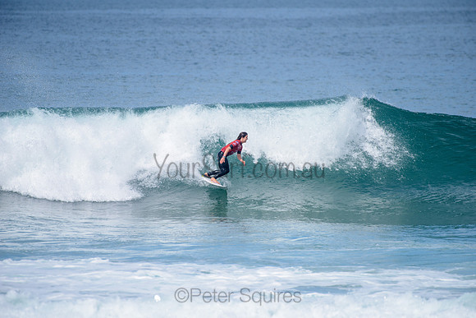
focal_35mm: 500
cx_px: 238
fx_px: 6612
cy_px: 159
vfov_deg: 2.8
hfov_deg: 4.1
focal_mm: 500
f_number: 6.3
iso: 250
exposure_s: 1/2500
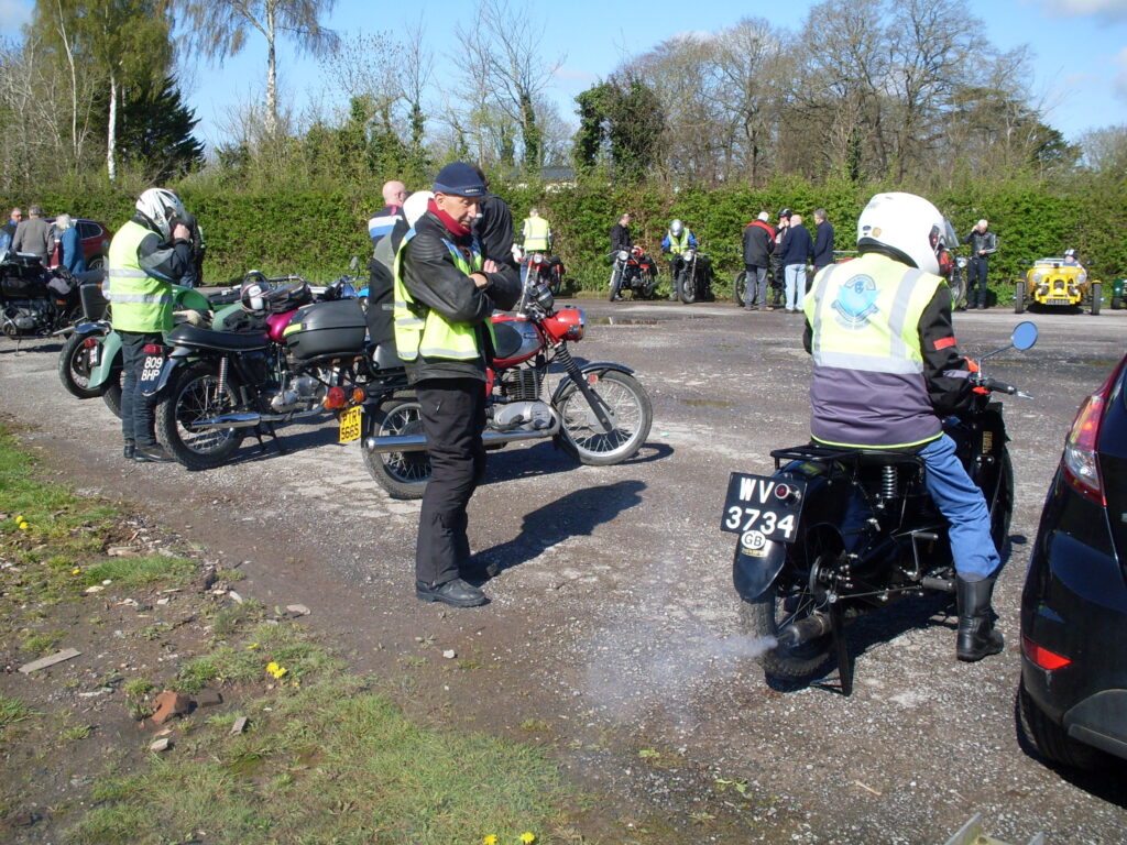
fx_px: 1237
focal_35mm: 38
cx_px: 564
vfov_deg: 37.7
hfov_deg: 49.0
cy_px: 422
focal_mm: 6.3
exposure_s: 1/180
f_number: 8.4
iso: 80
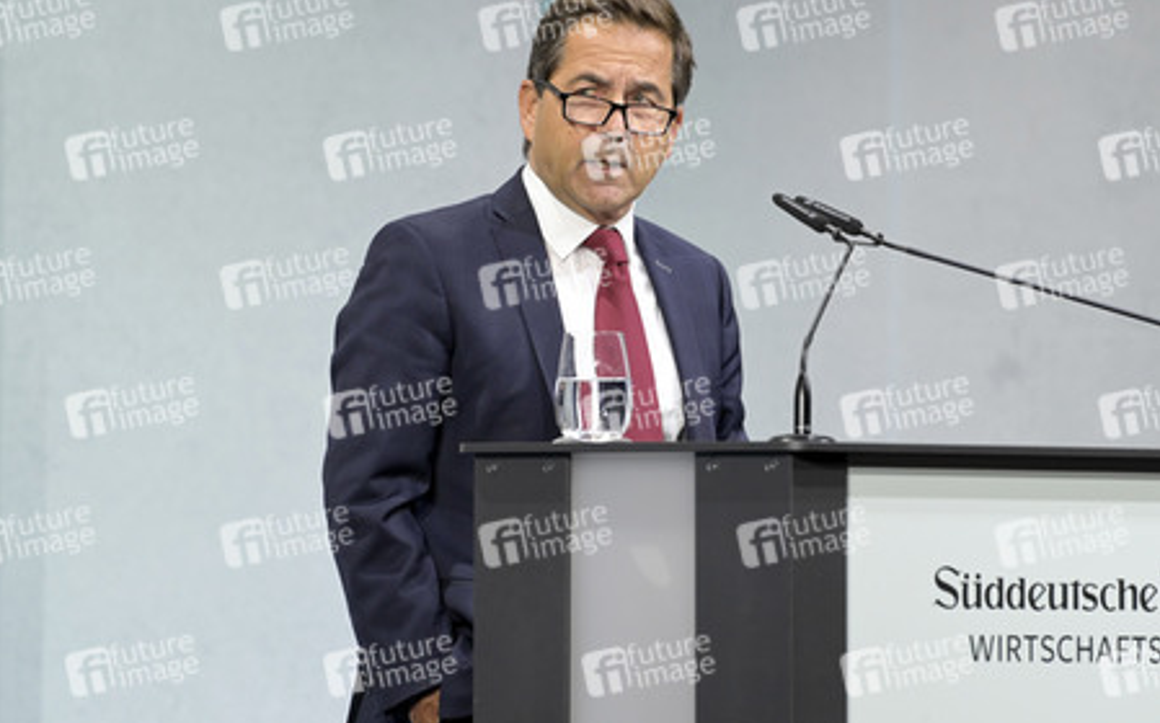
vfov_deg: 3.4
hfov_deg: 5.4
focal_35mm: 389
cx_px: 580
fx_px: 12290
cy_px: 343
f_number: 5.6
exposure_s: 1/500
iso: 4000
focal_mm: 380
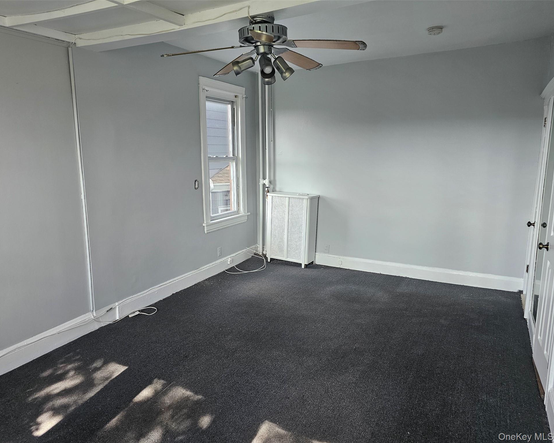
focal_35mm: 24
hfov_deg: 70.2
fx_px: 394
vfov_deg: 58.8
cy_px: 222
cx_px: 261
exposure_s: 1/120
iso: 100
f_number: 1.7
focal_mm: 6.3
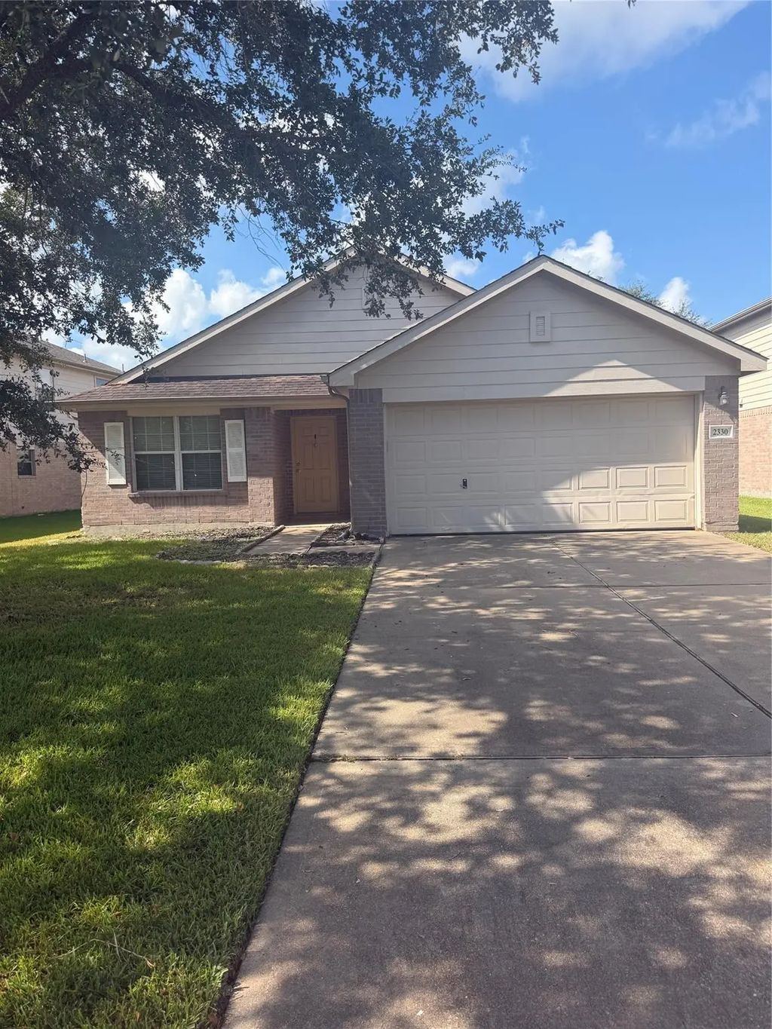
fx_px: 714
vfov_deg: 71.6
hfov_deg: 56.8
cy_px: 514
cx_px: 386
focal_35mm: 24
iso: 80
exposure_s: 1/2110
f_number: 1.78
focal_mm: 6.76
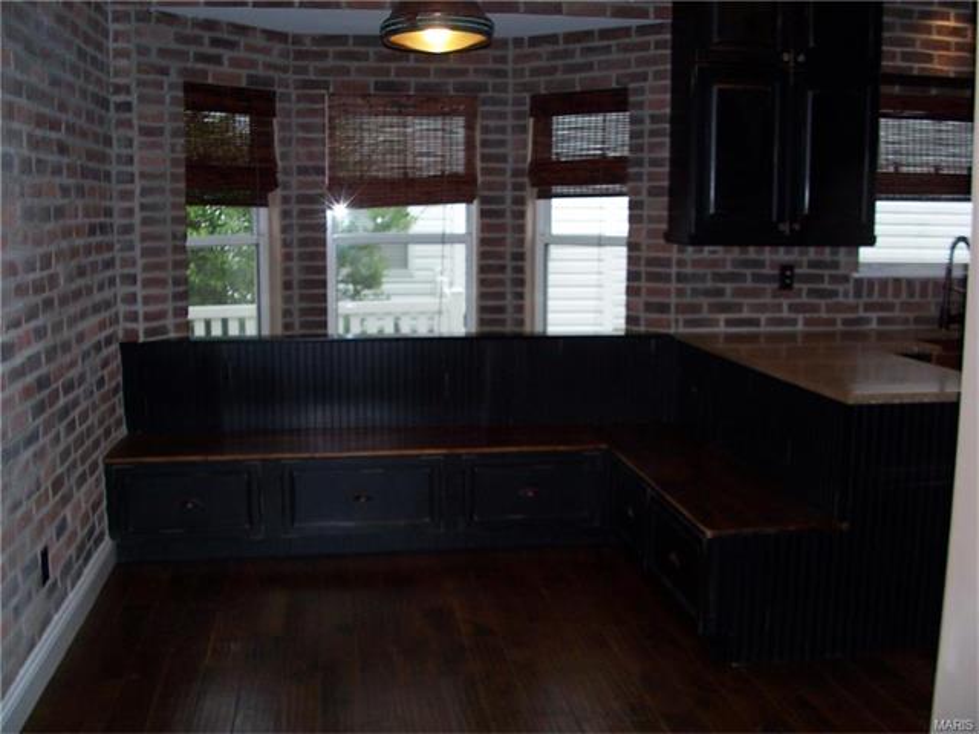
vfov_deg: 40.7
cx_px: 490
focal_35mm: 35
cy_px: 367
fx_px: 990
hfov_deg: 52.6
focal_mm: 6
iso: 80
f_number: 2.8
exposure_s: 1/60
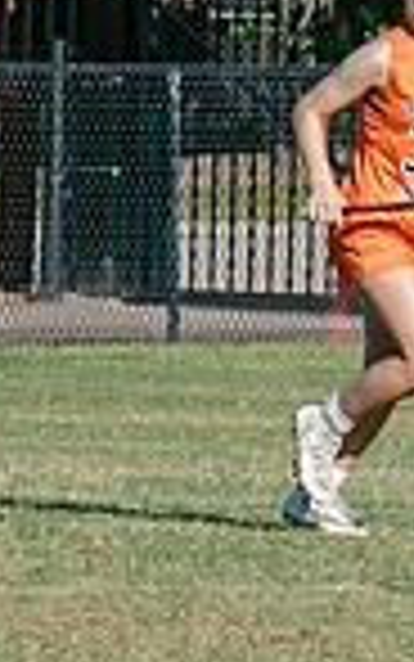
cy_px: 73
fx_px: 16538
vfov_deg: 2.3
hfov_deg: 1.4
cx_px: -964
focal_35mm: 917
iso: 250
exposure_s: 1/1600
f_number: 5.6
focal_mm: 70
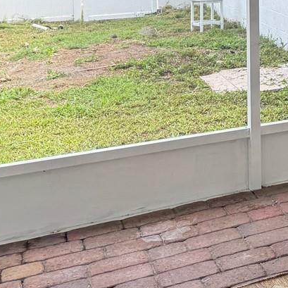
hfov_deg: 16.5
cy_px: -78
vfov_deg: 19.4
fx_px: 781
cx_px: 553
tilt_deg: -1.2
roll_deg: +0.6
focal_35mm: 83
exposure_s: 1/286
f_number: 1.78
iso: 100
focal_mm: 6.76
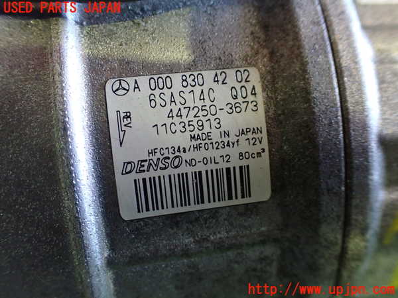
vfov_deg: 46.8
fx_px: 345
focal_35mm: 30
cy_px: 149
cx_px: 199
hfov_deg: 60.0
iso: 800
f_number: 2.3
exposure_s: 1/50
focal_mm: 5.4
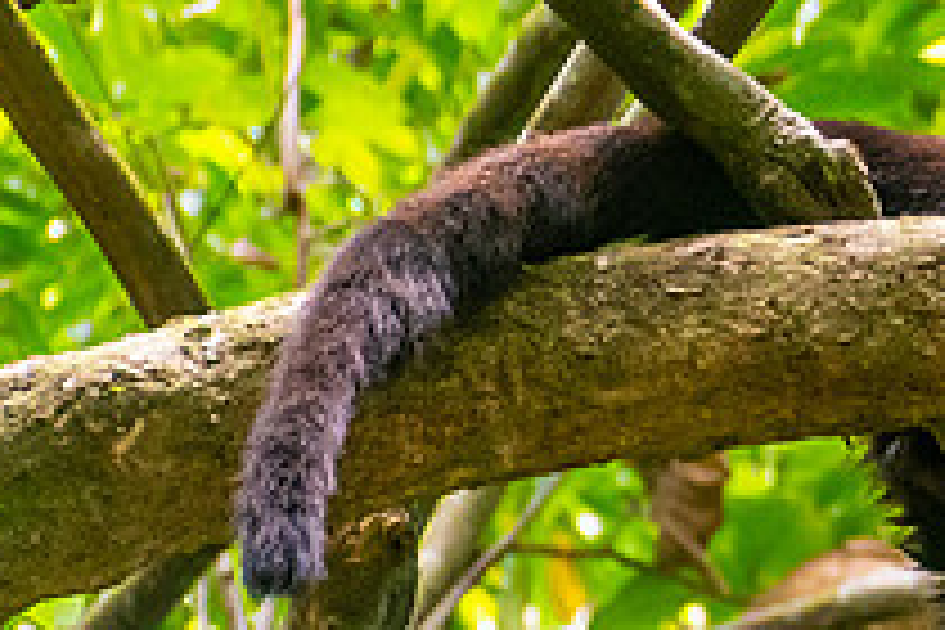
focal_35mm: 577
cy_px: 164
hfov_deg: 3.5
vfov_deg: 2.4
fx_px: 15145
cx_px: 1766
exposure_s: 1/160
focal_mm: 95
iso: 1000
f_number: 5.3
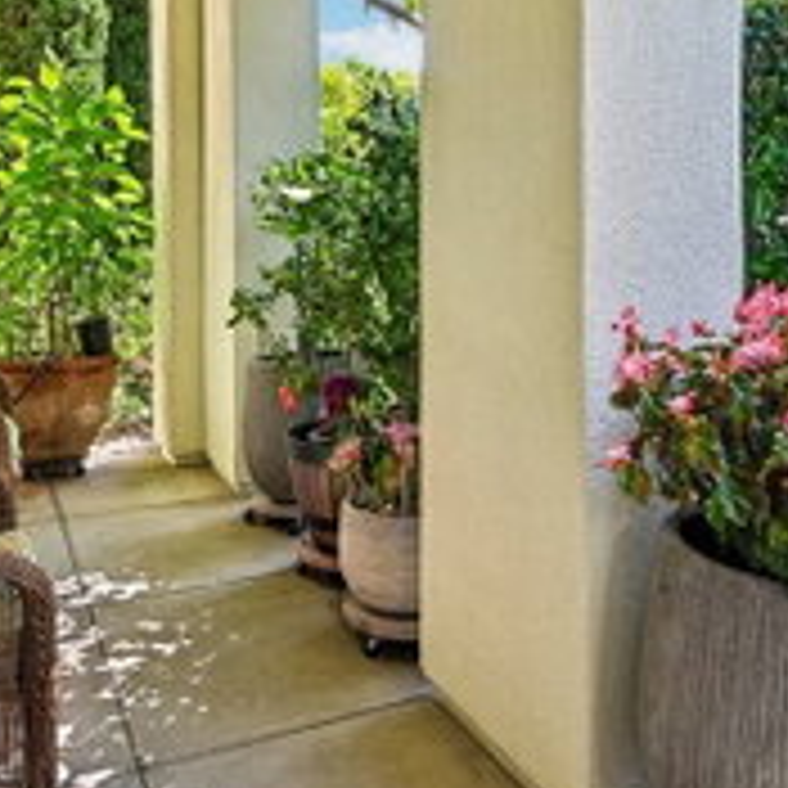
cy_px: 207
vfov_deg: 45.7
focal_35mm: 35
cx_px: 432
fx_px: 901
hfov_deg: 47.2
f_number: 22
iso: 250
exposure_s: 1/5
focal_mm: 15
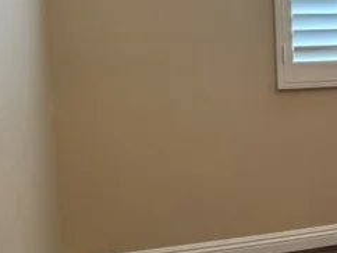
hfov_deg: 22.7
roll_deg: -1.2
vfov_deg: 19.8
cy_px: 76
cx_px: 467
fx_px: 721
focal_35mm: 74
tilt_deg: -8.3
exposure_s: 1/60
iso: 125
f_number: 1.78
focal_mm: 6.76
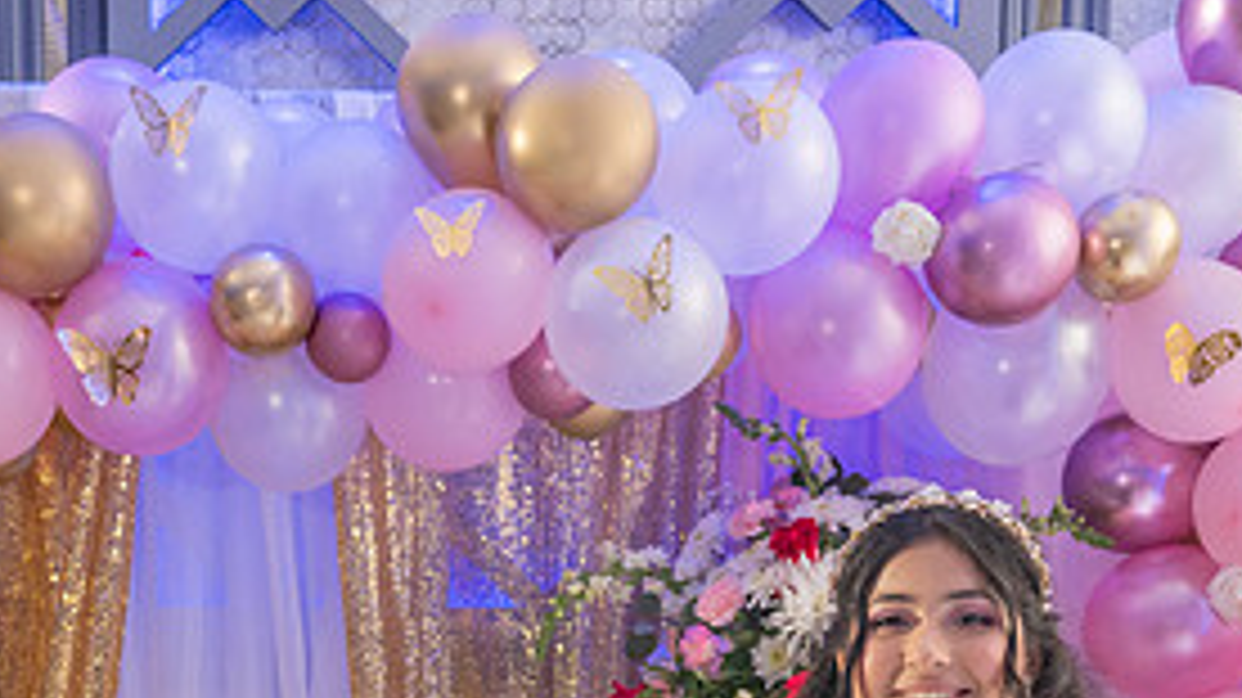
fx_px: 2337
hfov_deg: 29.5
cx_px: 369
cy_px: 949
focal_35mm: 71
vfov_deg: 16.0
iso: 1000
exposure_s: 1/160
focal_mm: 28
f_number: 5.6
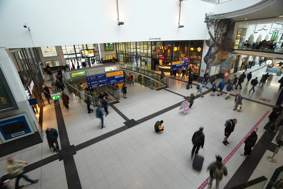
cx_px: 142
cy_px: 94
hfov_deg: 96.7
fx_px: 126
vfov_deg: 73.7
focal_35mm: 16
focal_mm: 16
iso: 200
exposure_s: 1/10
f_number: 4.5
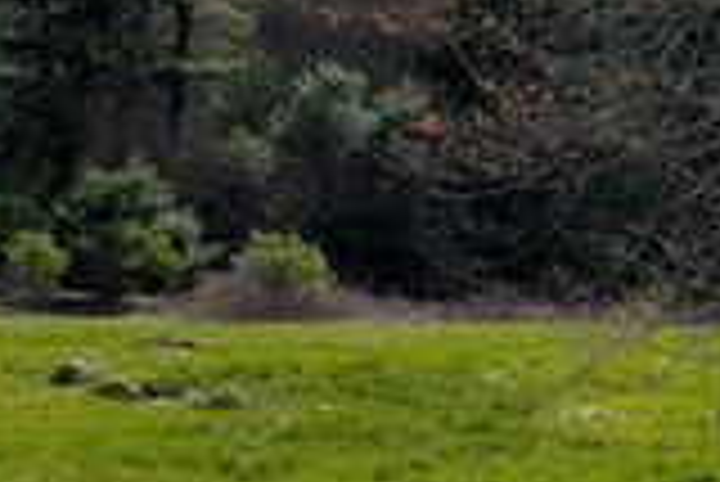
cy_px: 68
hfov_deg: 25.8
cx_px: 490
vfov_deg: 17.3
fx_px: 1561
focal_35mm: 78
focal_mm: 6.9
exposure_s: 1/2252
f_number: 1.68
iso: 16
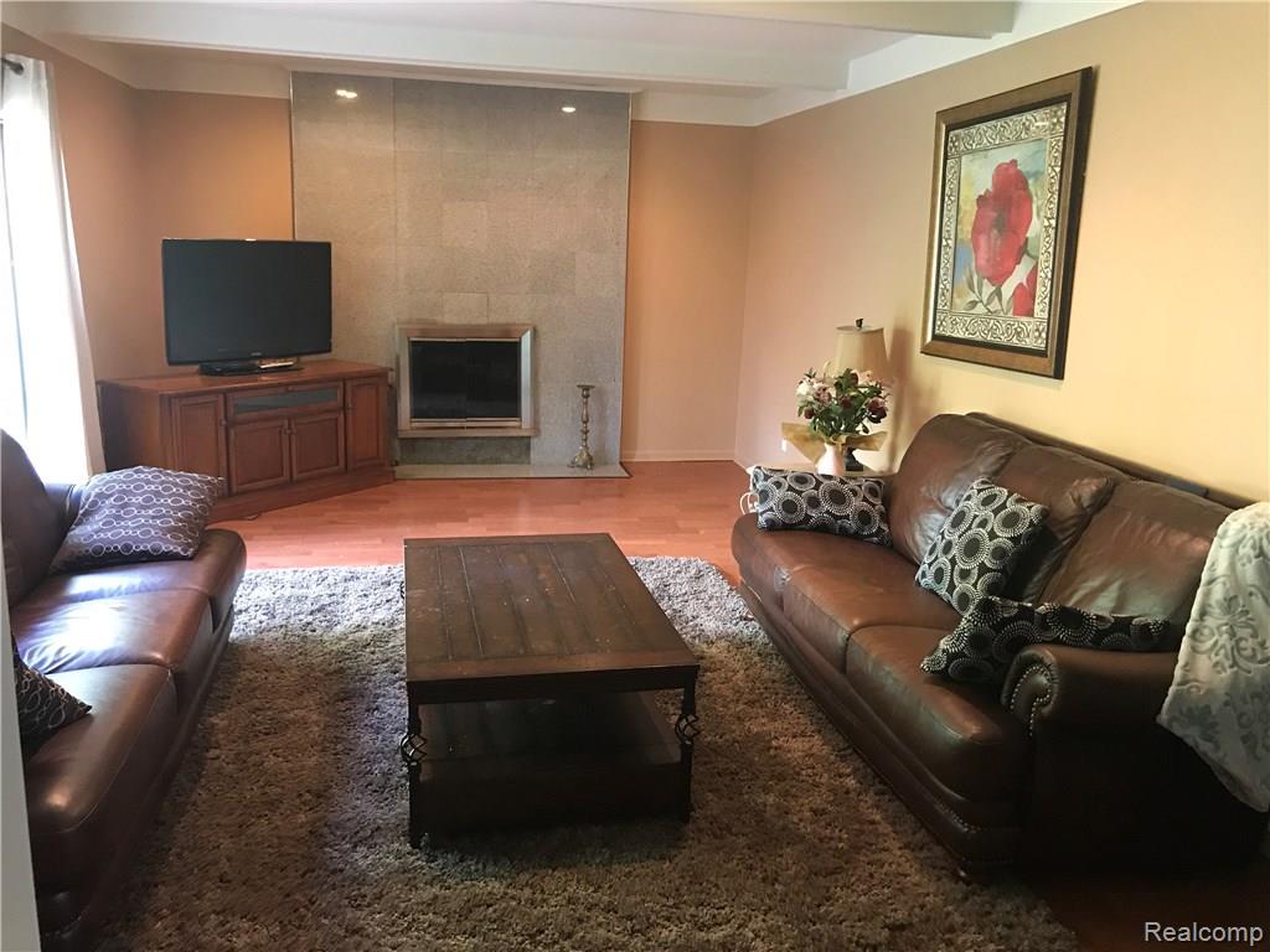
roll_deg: -2.2
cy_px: 476
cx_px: 635
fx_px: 1027
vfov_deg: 49.7
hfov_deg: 63.4
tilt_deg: -12.5
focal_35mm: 28
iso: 100
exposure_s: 1/12
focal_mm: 3.99
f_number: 1.8
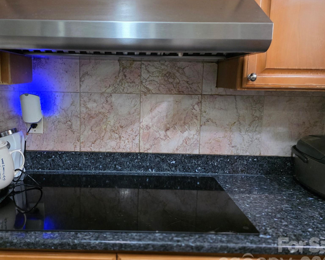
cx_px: 129
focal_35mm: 30
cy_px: 116
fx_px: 289
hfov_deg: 58.3
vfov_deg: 48.4
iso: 1250
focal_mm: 6.3
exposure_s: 1/120
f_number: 1.7
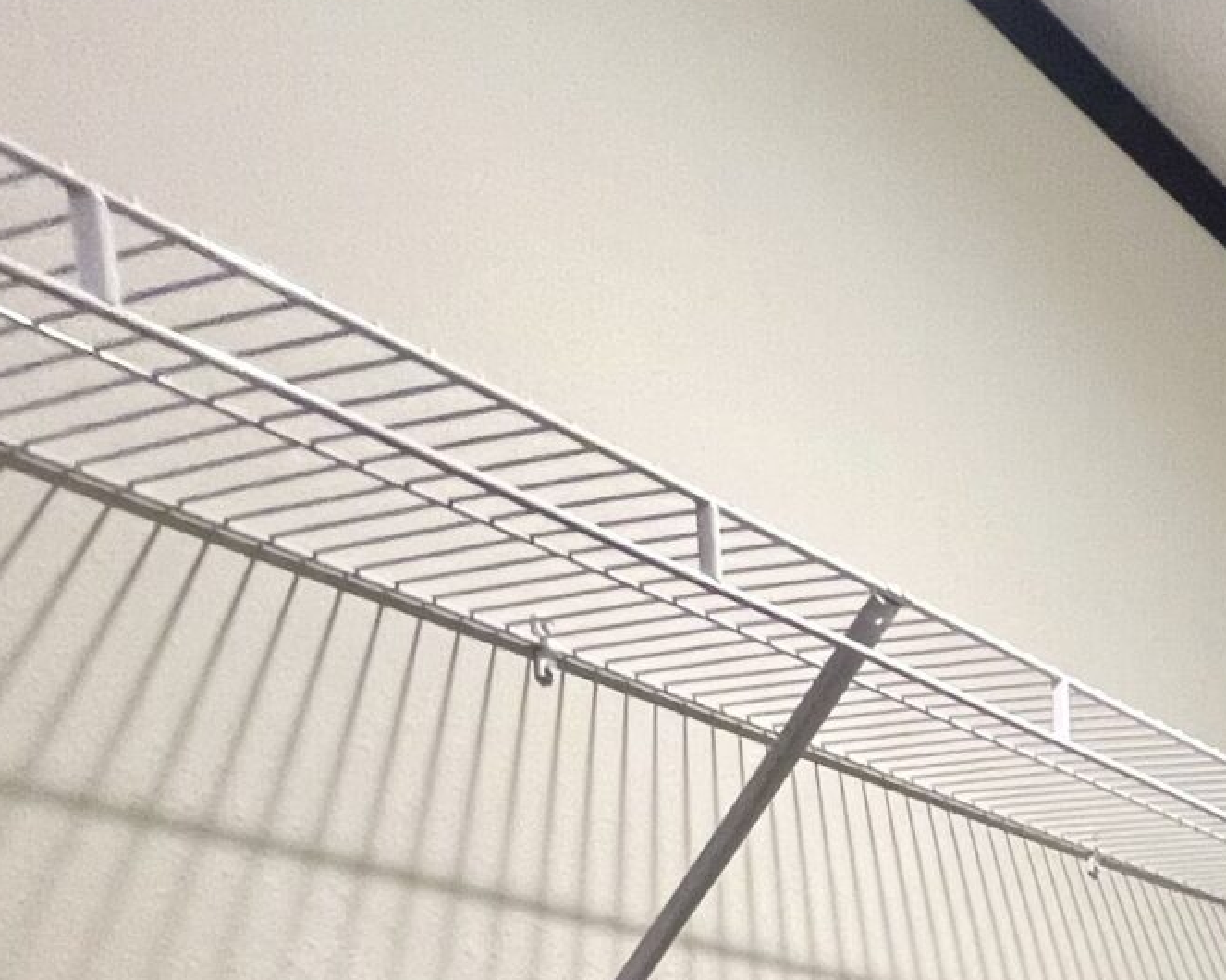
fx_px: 1777
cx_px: 1548
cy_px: 1718
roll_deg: -0.5
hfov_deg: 30.8
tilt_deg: -13.3
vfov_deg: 21.5
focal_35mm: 49
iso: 160
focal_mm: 1.57
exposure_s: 1/60
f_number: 1.8
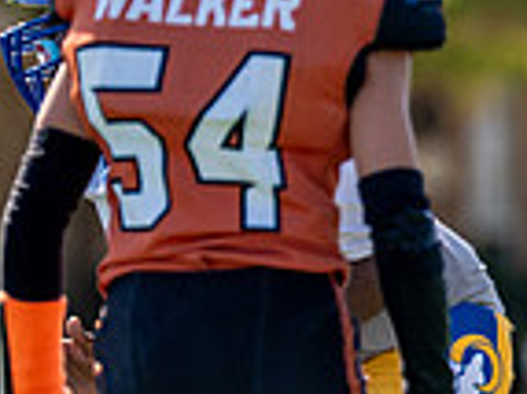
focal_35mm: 1185
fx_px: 18026
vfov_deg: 1.3
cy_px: 184
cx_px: 1236
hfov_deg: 1.7
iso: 200
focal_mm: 200
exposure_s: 1/3200
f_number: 2.8
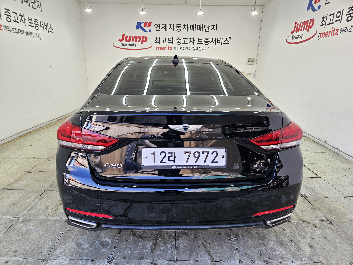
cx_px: 176
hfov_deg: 73.9
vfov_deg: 58.9
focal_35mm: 23
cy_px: 132
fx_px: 235
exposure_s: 1/120
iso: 40
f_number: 1.8
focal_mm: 5.4
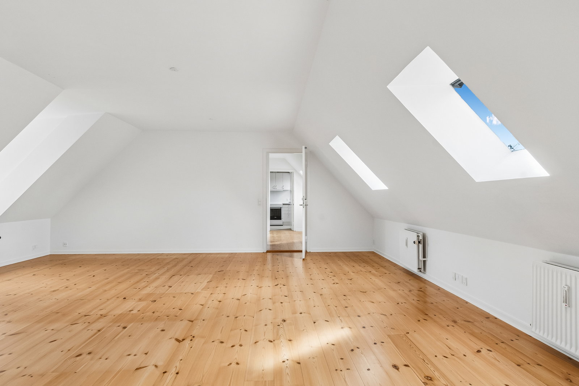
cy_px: 193
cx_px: 290
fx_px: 290
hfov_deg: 90.0
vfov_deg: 67.4
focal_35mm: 18
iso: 400
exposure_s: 1/40
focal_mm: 12
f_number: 10
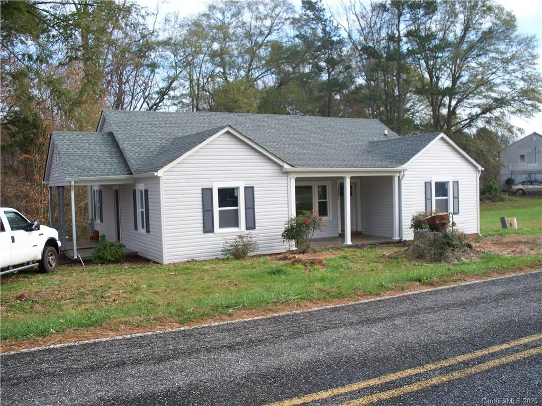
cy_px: 203
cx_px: 271
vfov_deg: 39.7
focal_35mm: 36
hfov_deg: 51.4
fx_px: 564
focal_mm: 7.54
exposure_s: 1/320
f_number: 2.8
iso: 64
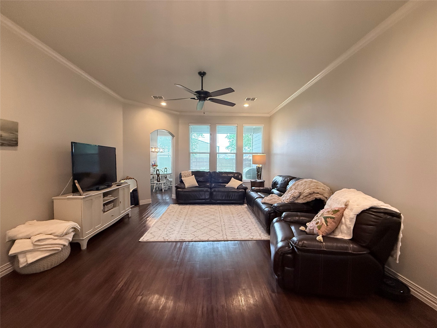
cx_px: 218
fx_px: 177
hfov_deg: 102.1
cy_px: 164
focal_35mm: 14
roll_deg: +0.3
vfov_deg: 85.7
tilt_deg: -1.6
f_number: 2.2
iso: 400
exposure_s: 1/120
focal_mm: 2.22
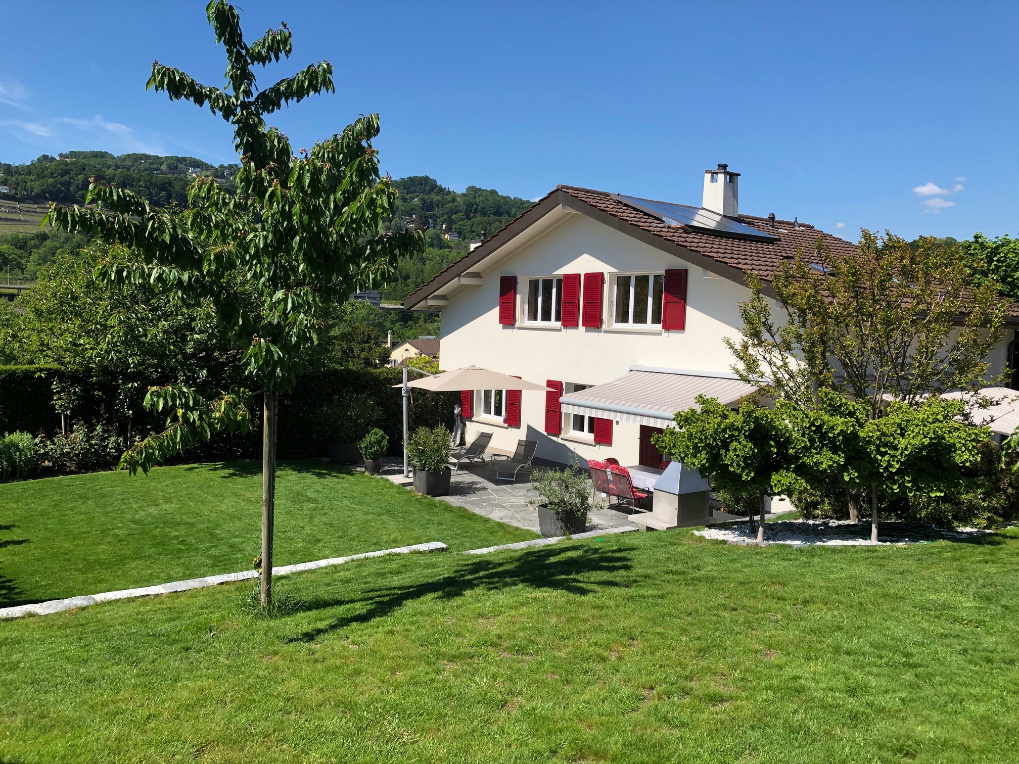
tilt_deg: -4.7
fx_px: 824
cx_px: 510
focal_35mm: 28
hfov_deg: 63.4
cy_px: 382
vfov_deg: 49.7
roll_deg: -1.9
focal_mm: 3.99
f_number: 1.8
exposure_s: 1/1779
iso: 20
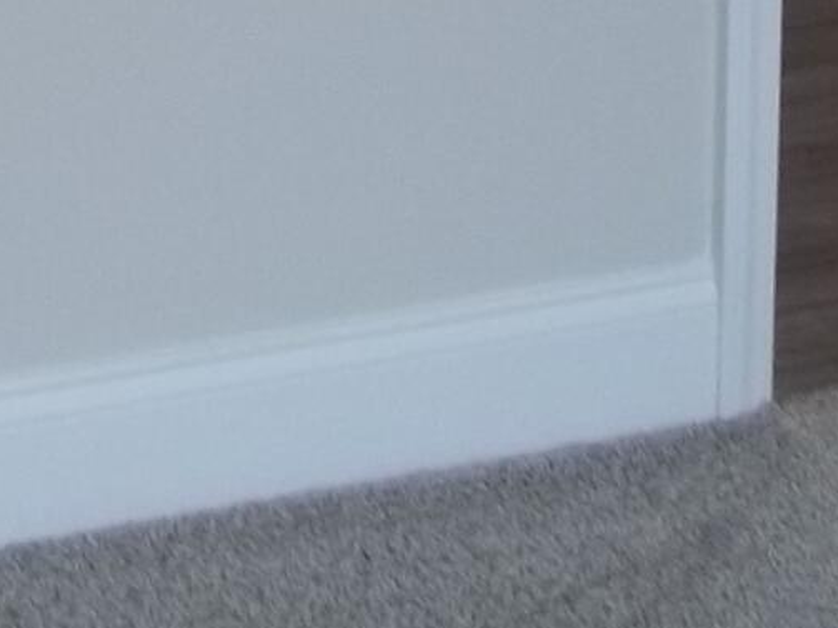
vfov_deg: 7.1
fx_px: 4623
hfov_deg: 10.2
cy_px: -1124
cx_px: -228
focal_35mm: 191
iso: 64
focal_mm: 5.7
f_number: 2.9
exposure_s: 1/40
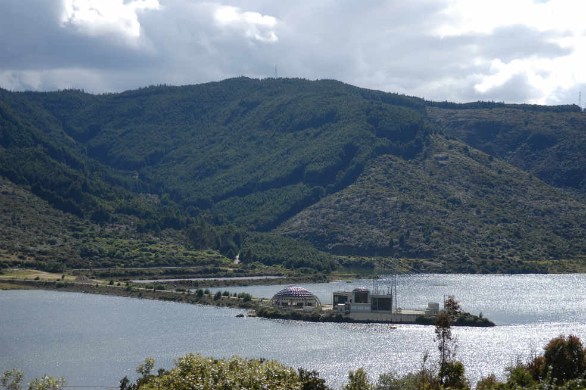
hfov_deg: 24.6
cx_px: 293
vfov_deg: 16.5
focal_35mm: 82
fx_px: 1342
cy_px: 195
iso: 100
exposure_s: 1/1250
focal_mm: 55
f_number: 2.8
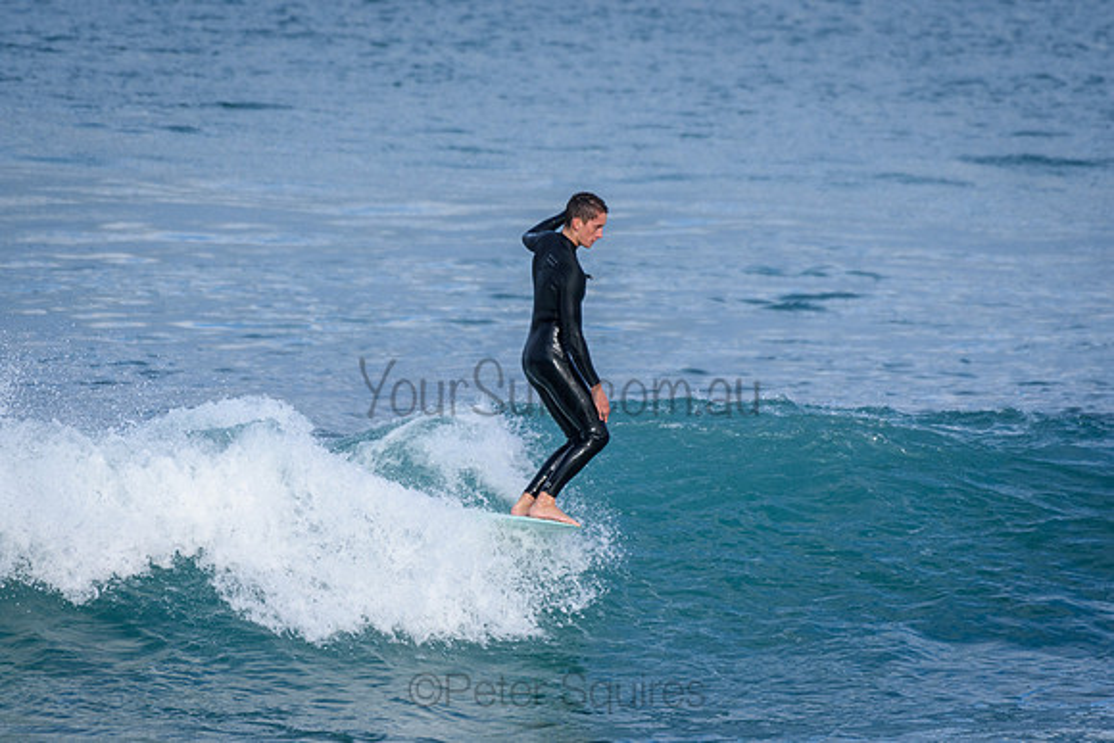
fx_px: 20427
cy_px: 372
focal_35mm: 660
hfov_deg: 3.1
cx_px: 557
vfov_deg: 2.1
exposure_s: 1/2000
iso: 500
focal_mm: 440
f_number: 5.6
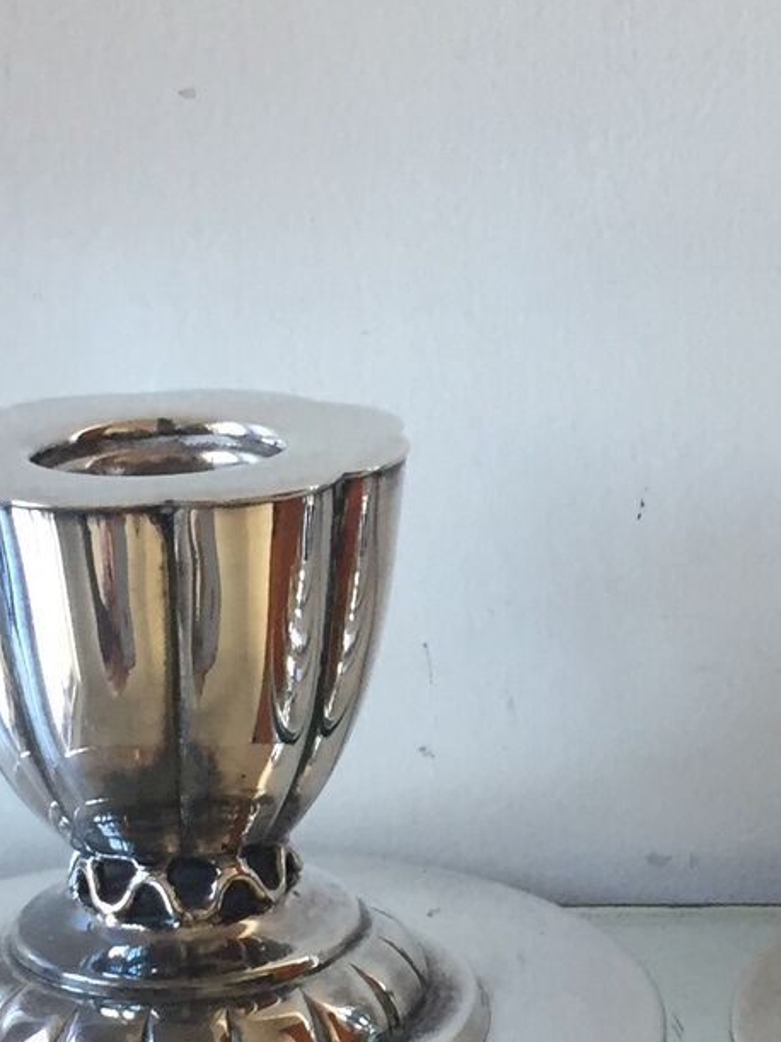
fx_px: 2859
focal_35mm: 95
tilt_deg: -17.9
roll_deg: +0.7
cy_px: 675
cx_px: 655
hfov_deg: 15.4
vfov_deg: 20.6
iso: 50
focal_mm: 4.15
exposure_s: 1/33
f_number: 2.2
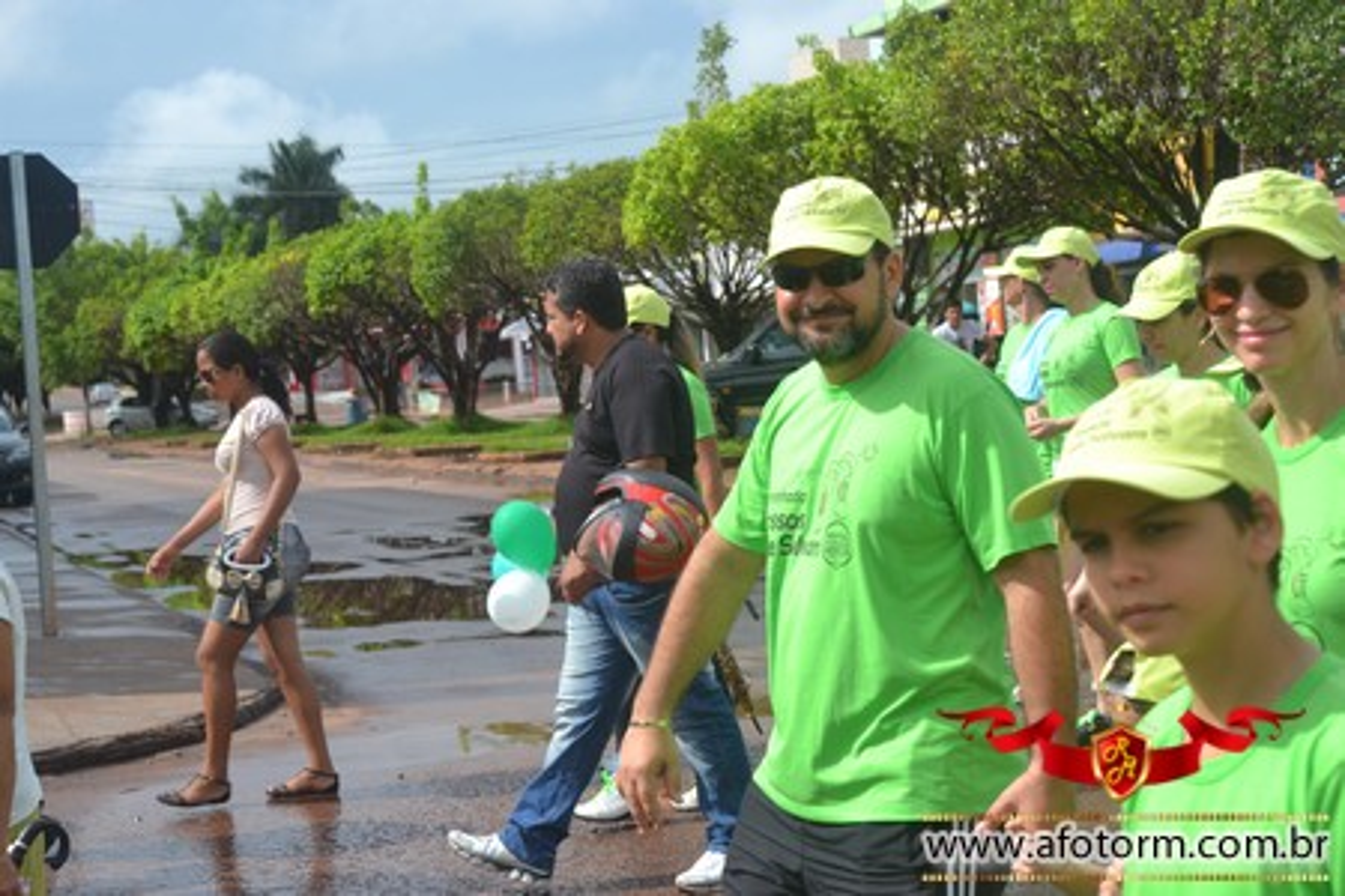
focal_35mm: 72
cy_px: 448
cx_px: 672
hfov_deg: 28.1
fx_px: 2690
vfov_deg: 18.9
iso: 100
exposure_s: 1/250
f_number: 8
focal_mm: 48
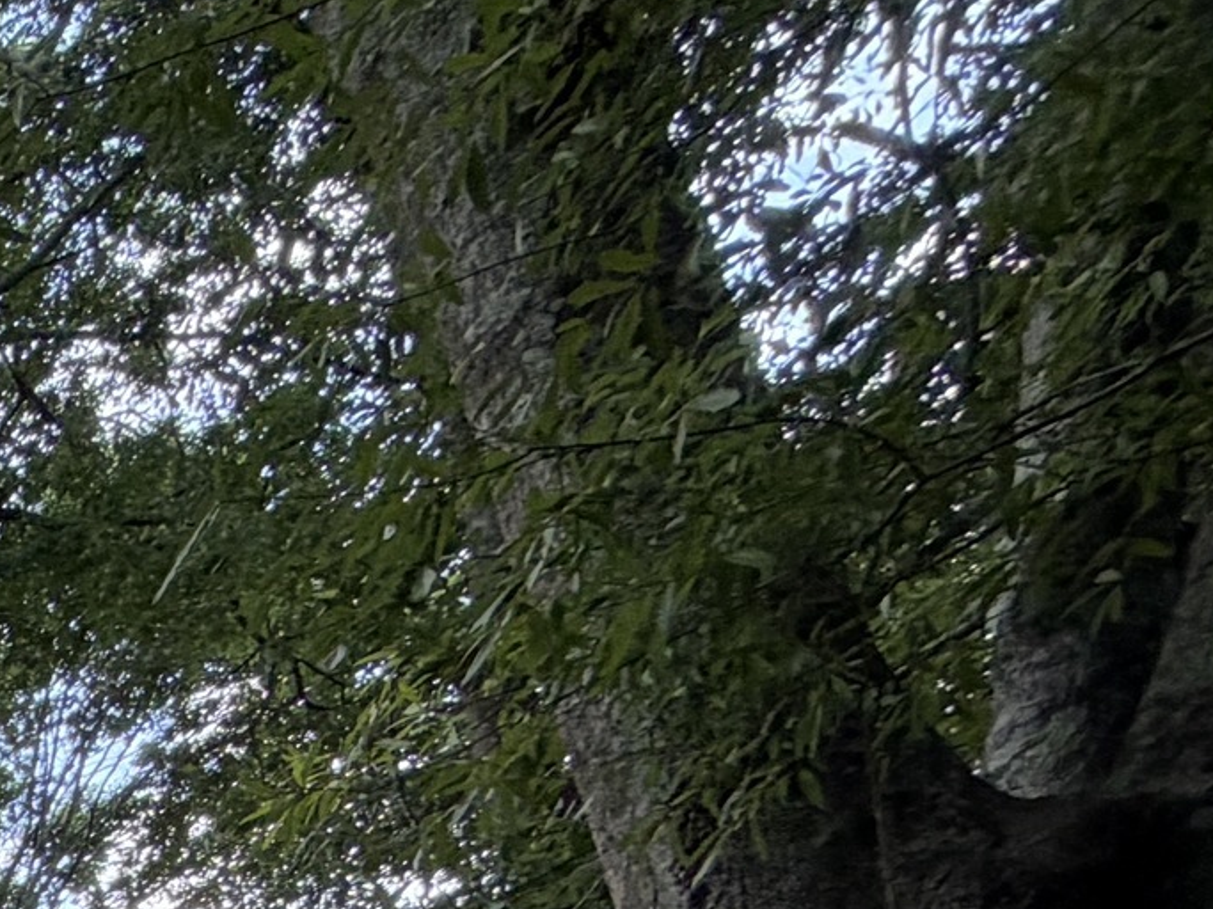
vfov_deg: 16.2
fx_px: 2207
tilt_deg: -5.8
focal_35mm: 63
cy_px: 1951
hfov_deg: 17.5
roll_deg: -0.8
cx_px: -1385
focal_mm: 2.22
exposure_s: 1/121
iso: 50
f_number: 2.2
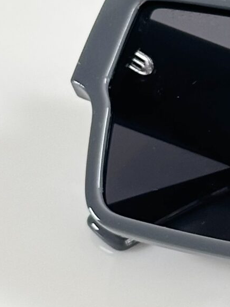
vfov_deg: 9.3
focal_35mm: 213
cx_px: 420
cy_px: 177
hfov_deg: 6.8
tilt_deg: -47.2
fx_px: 1886
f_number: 1.78
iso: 80
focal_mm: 6.86
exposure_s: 1/118
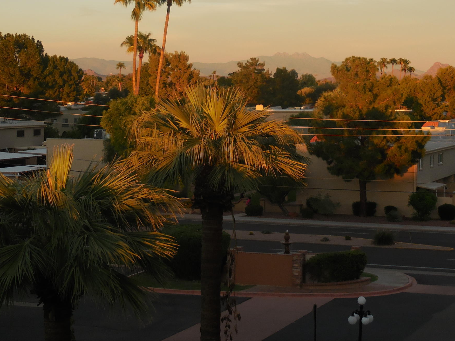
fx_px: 1170
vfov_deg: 16.5
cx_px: 308
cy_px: 101
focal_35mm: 89
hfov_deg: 21.9
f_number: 4.3
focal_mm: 9.4
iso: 125
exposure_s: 1/200
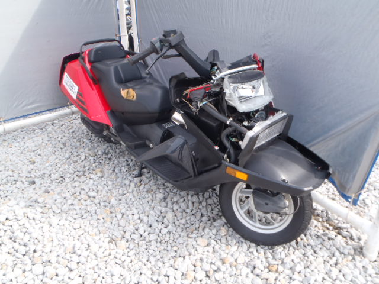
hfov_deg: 63.4
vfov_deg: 49.7
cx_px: 190
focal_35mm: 28
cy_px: 142
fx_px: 307
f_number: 4.5
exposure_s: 1/160
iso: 80
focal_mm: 5
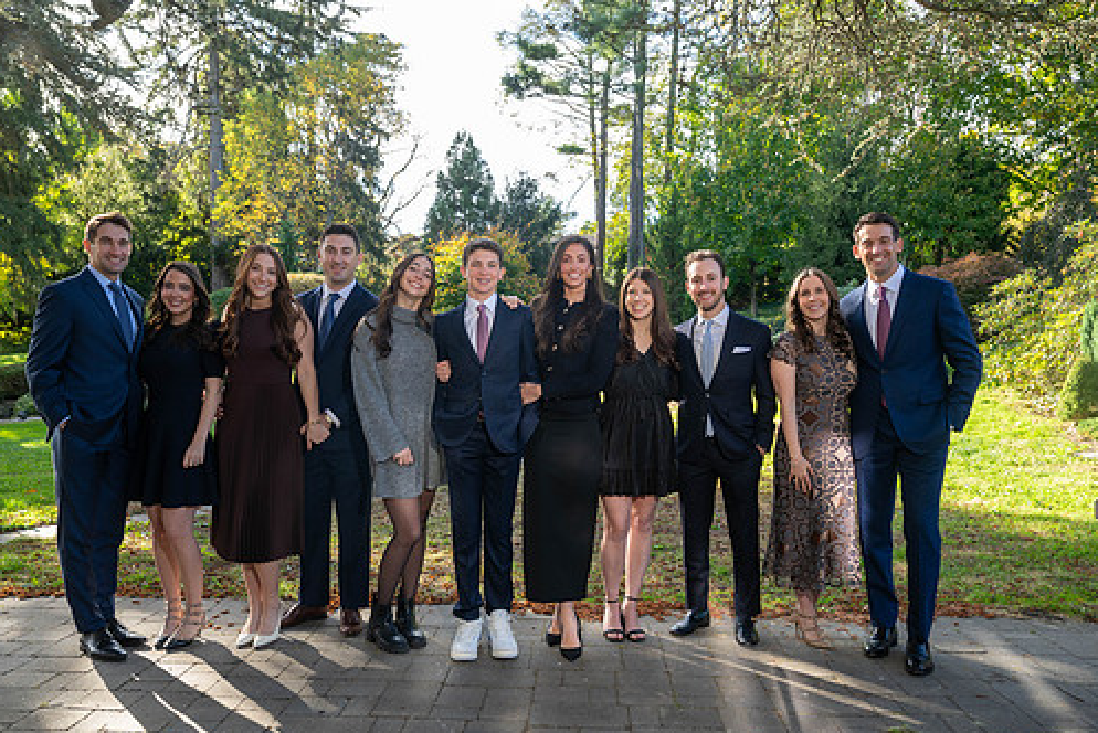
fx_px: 854
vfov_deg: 46.4
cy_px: 410
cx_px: 521
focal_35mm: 28
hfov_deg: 65.4
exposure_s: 1/200
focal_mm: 24
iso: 320
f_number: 4.5
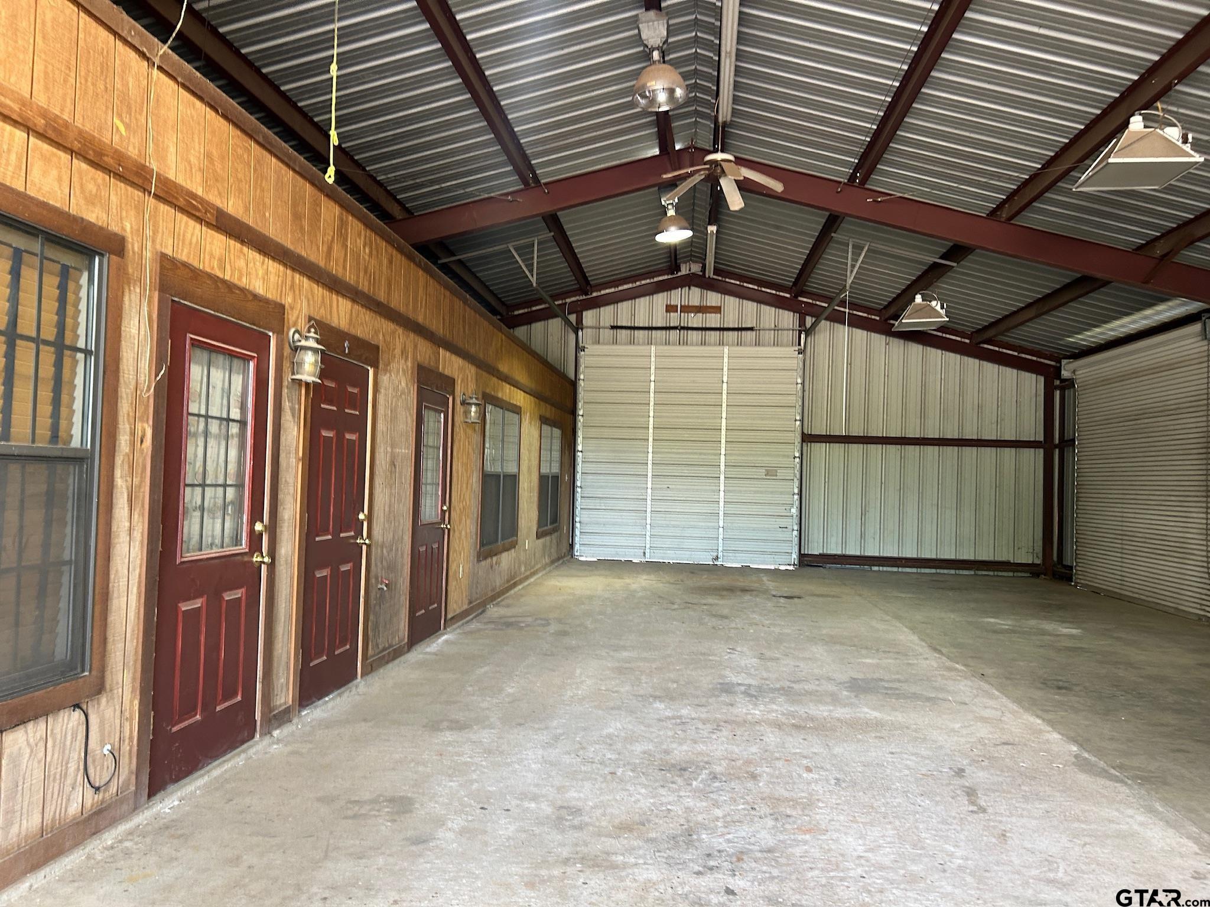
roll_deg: -3.1
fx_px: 909
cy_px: 454
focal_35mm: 26
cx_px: 605
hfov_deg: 67.3
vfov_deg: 53.1
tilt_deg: -1.8
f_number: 1.5
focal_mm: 5.7
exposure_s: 1/60
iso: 160
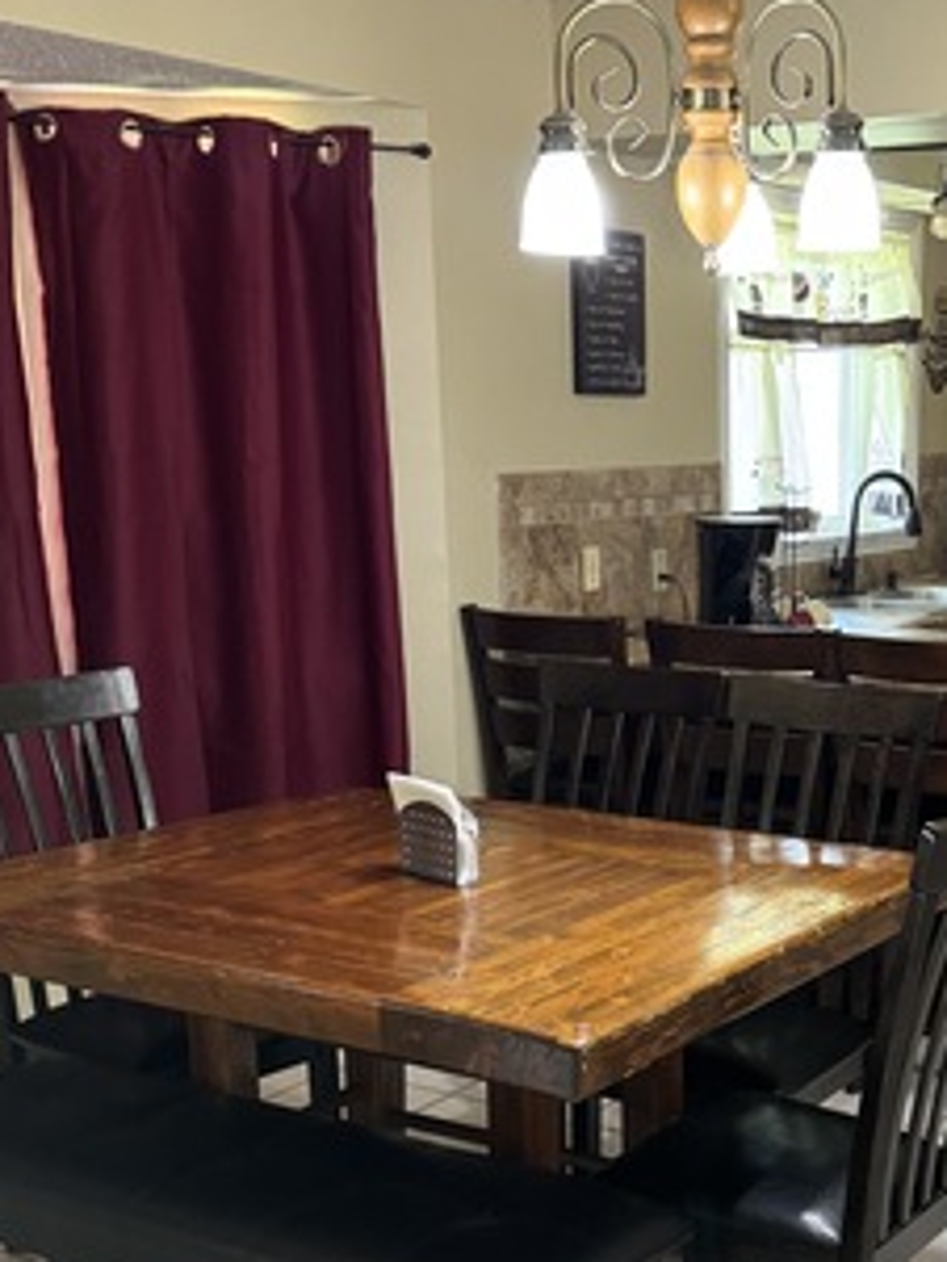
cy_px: 847
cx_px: 767
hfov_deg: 28.0
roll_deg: +0.0
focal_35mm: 51
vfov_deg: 37.1
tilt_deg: -13.4
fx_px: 1859
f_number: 1.78
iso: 320
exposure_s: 1/60
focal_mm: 6.76
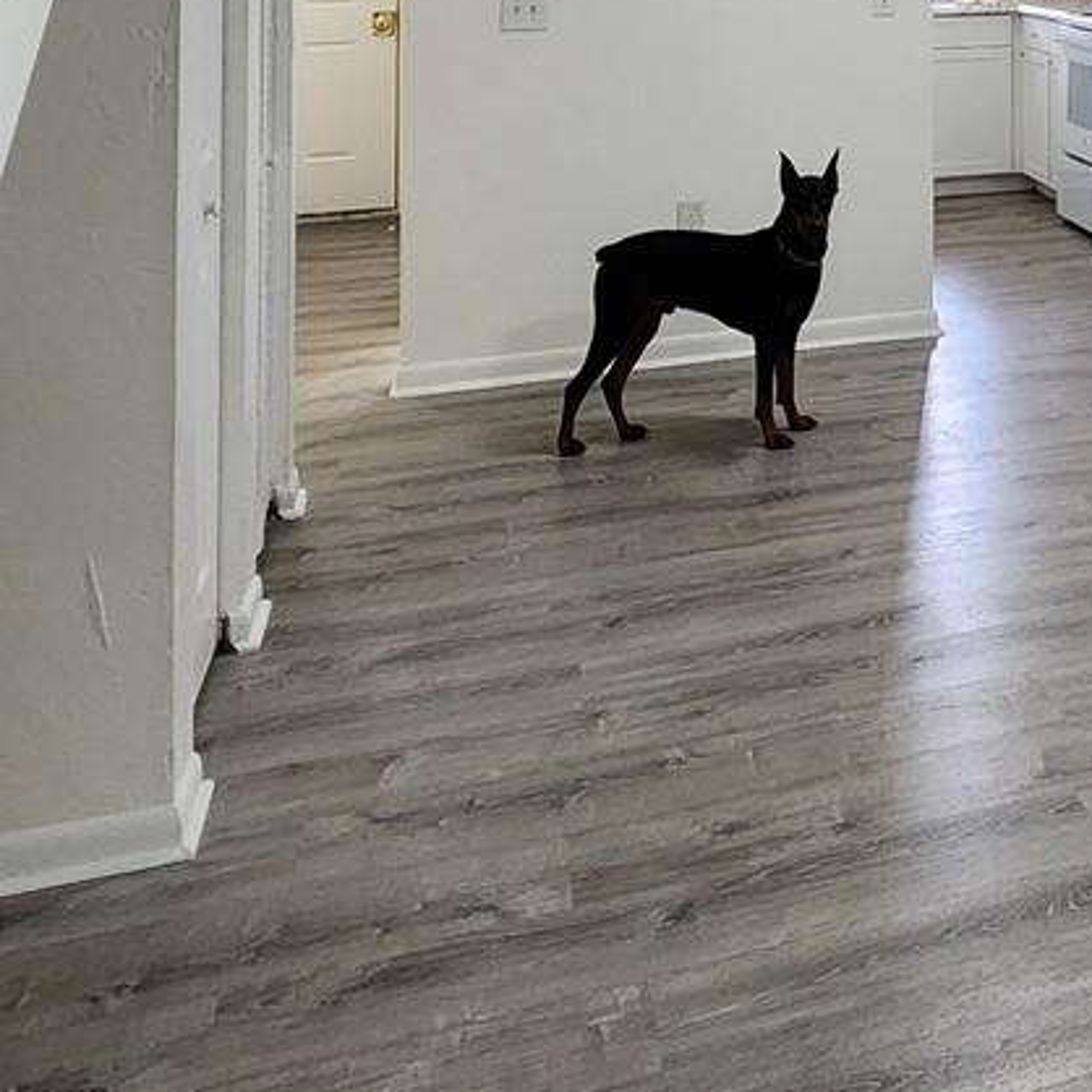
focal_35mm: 44
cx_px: 1254
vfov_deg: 33.0
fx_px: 1570
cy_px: -144
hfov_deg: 32.7
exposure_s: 1/60
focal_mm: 2.2
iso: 320
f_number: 2.2
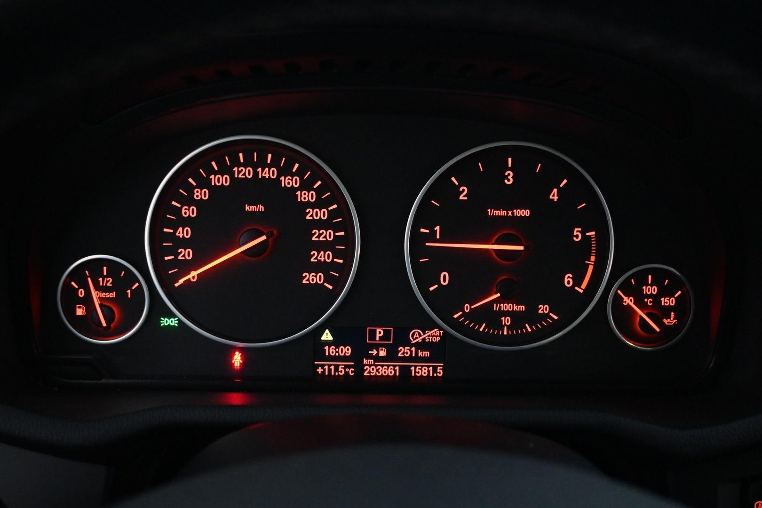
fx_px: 730
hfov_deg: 55.1
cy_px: 254
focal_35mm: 34
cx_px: 381
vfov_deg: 38.4
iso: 4000
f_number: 4.2
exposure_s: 1/40
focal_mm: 23
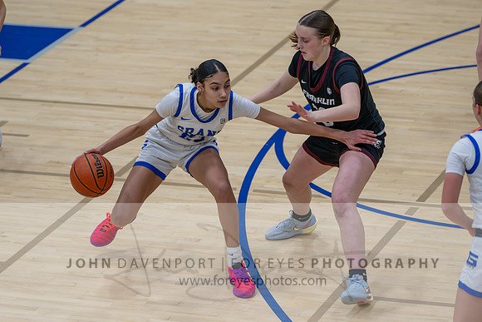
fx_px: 2909
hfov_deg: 9.5
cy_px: 153
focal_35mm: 217
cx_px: 256
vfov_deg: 6.3
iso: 4500
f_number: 2.8
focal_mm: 160
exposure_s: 1/1000
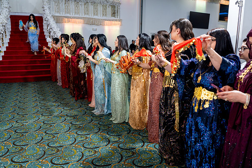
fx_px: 196
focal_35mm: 28
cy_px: 84
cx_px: 126
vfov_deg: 46.4
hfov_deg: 65.5
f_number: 2.8
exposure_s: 1/160
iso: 800
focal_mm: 28
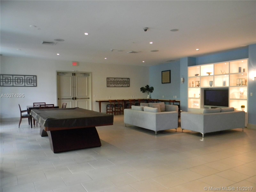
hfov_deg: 63.4
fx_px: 207
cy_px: 96
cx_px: 128
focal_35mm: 28
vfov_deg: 49.7
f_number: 3.5
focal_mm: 5
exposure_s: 1/19
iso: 400
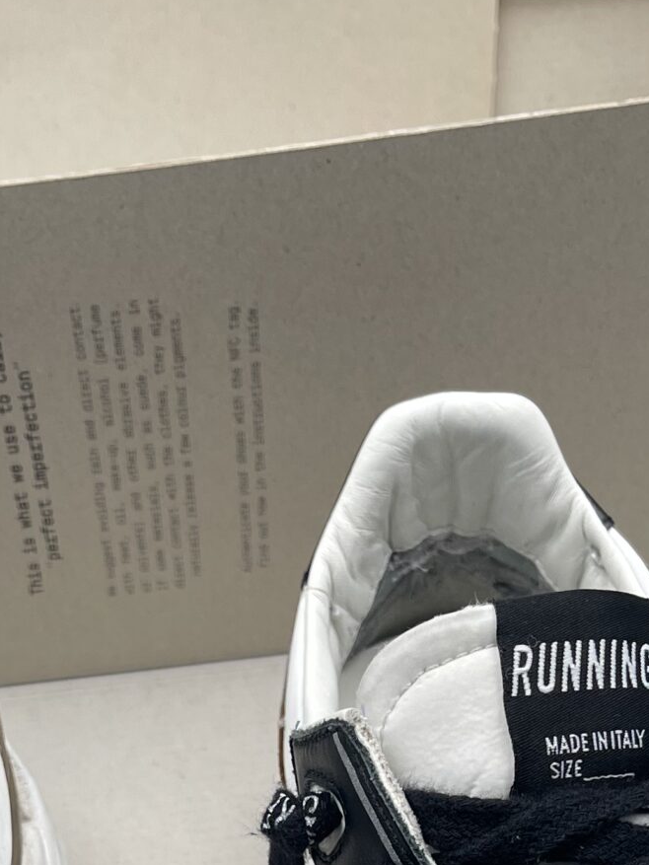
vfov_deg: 23.0
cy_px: 1187
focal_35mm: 73
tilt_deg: -55.6
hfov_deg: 20.0
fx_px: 1824
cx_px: 172
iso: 32
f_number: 1.6
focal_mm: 5.1
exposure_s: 1/362
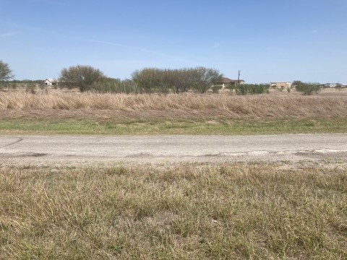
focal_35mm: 28
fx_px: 281
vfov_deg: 49.7
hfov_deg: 63.4
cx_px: 174
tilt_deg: -7.6
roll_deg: -1.5
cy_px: 130
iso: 20
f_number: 1.8
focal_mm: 3.99
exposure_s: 1/2857
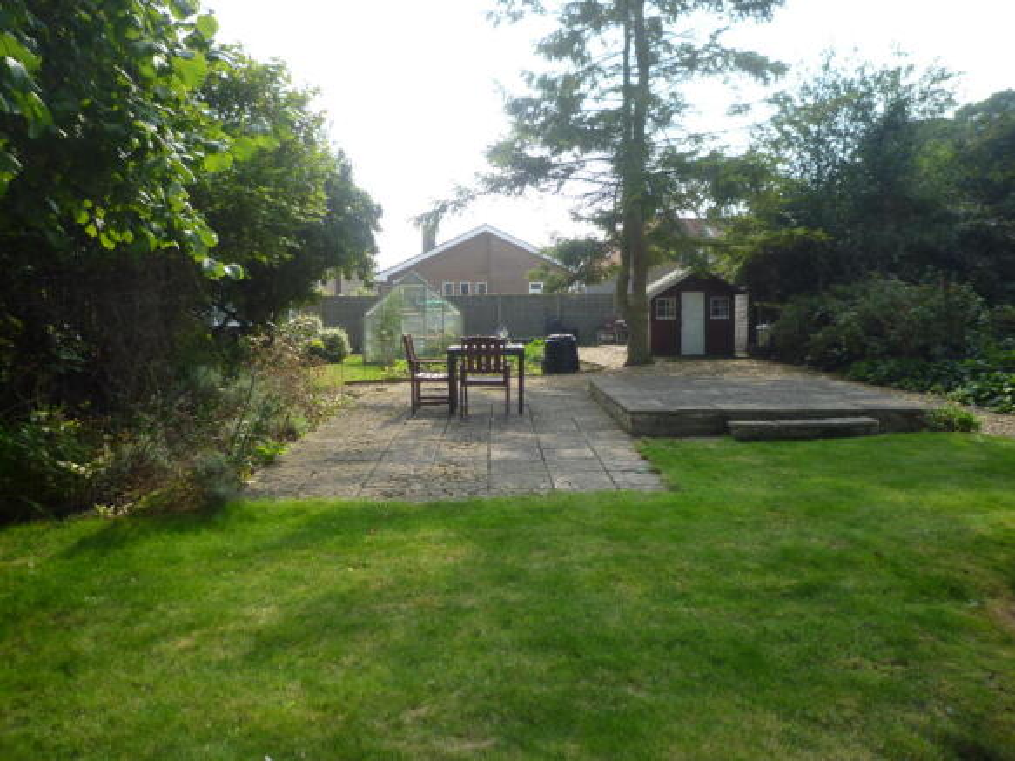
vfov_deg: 54.9
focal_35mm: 25
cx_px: 508
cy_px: 380
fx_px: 733
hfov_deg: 69.4
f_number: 2.8
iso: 100
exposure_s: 1/500
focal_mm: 4.4
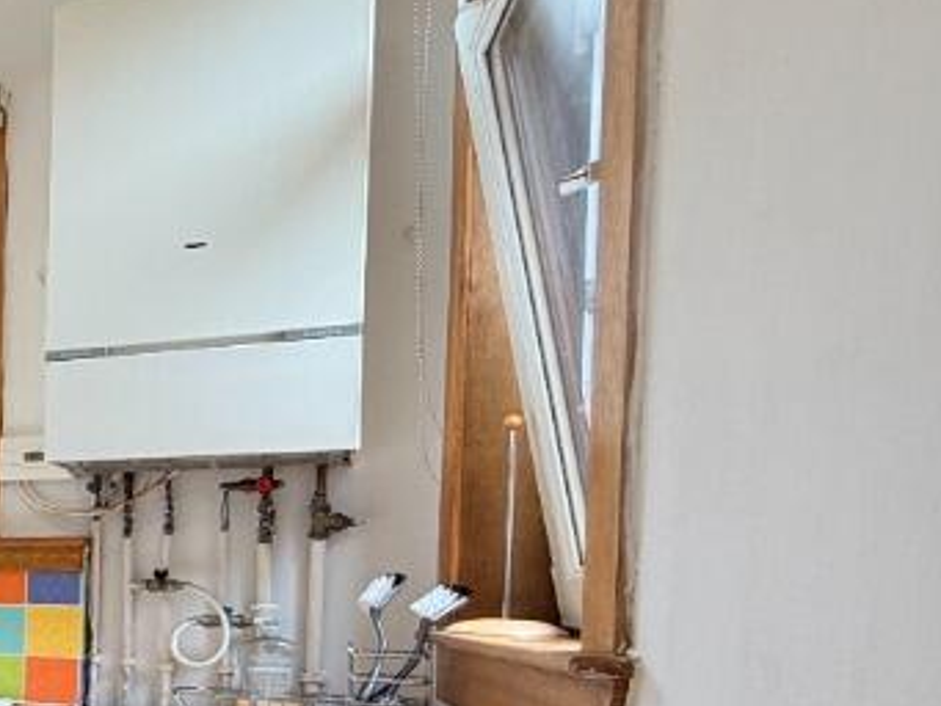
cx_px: -447
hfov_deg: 29.2
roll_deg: -1.1
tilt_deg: -0.1
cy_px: 601
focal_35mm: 42
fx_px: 1142
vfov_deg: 33.0
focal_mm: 2.22
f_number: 2.2
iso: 200
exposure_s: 1/100
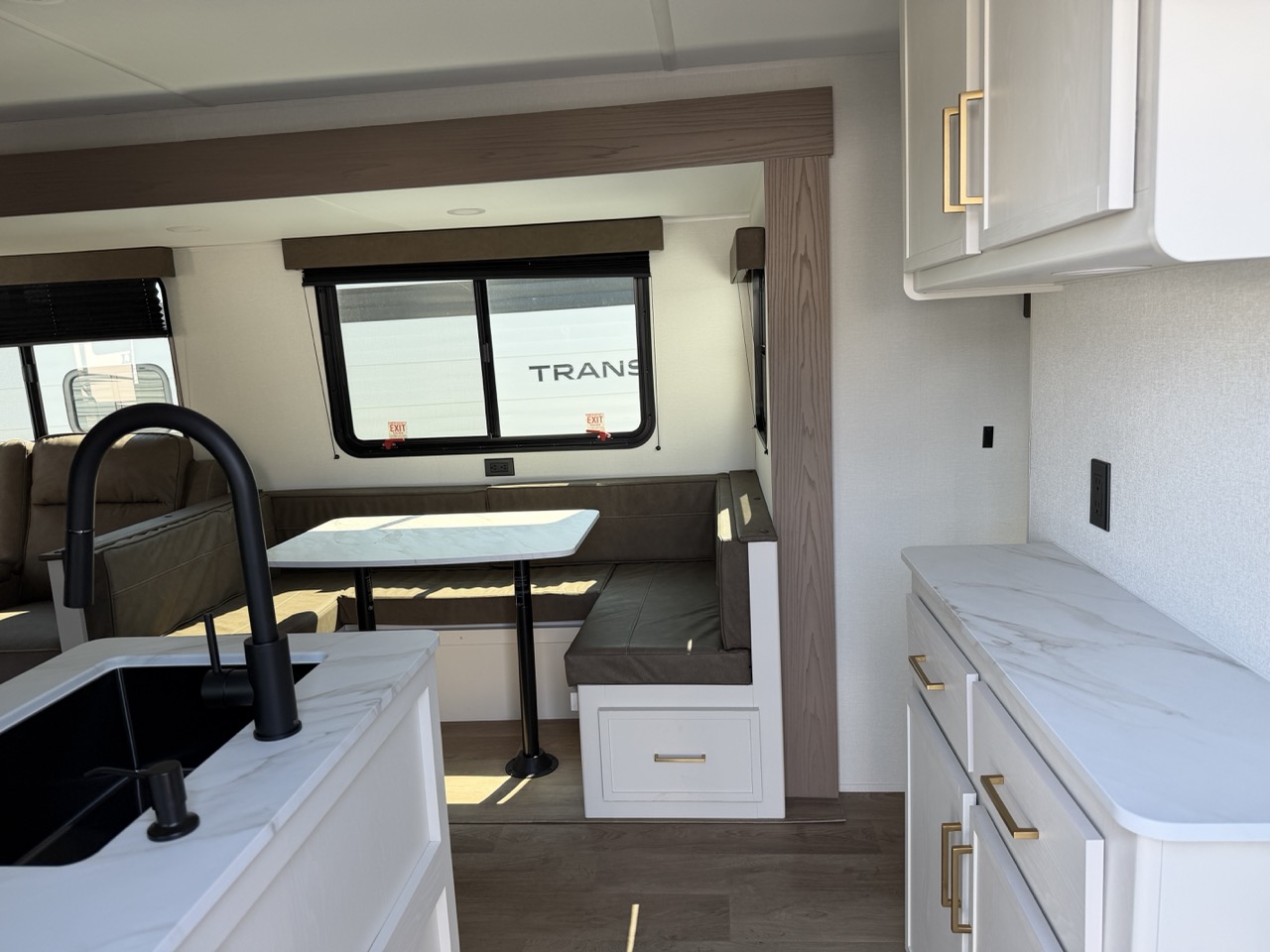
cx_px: 635
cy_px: 476
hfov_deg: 71.6
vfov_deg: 56.8
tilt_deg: -8.5
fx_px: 881
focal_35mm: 24
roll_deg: +2.4
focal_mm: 6.76
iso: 80
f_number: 1.78
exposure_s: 1/176
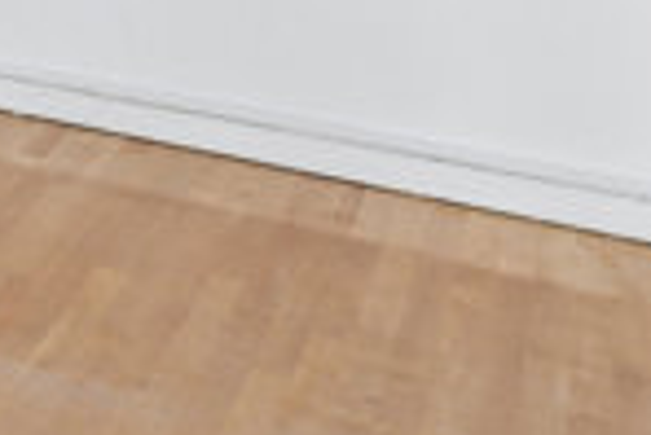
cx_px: -409
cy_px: -424
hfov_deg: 20.3
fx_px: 1466
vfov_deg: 14.2
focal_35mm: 81
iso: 200
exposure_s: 1/15
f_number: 9
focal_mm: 15
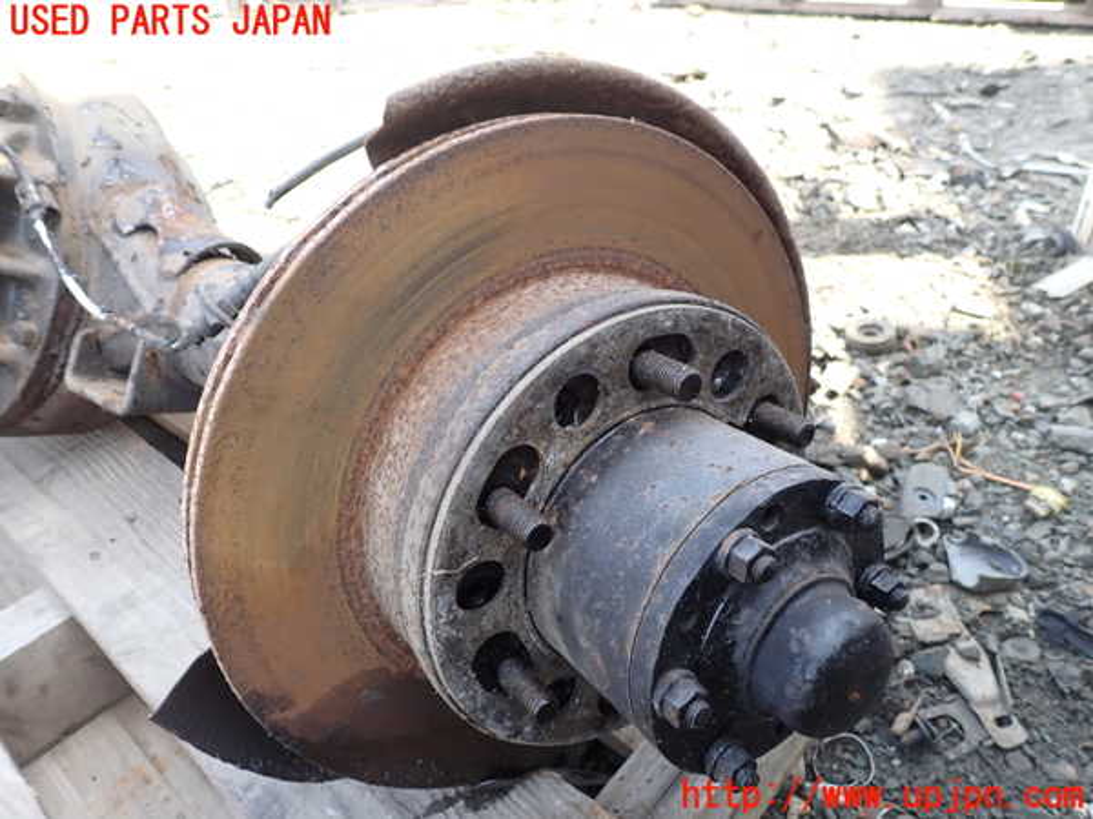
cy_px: 410
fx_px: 789
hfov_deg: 69.4
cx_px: 546
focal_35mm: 25
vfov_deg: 54.9
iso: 100
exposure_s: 1/60
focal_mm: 4.5
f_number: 2.8
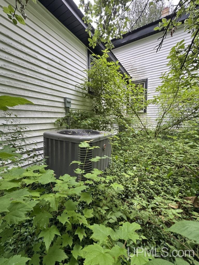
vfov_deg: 102.1
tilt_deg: -4.6
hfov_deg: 85.7
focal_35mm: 14
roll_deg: +0.0
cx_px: 100
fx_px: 107
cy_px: 132
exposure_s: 1/99
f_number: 2.2
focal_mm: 2.22
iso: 100
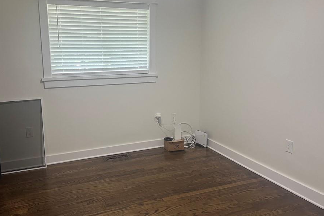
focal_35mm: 31
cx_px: 149
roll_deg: +0.4
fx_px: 279
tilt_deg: -9.2
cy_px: 94
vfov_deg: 42.2
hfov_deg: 60.2
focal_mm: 5.7
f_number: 1.5
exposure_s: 1/60
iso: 100
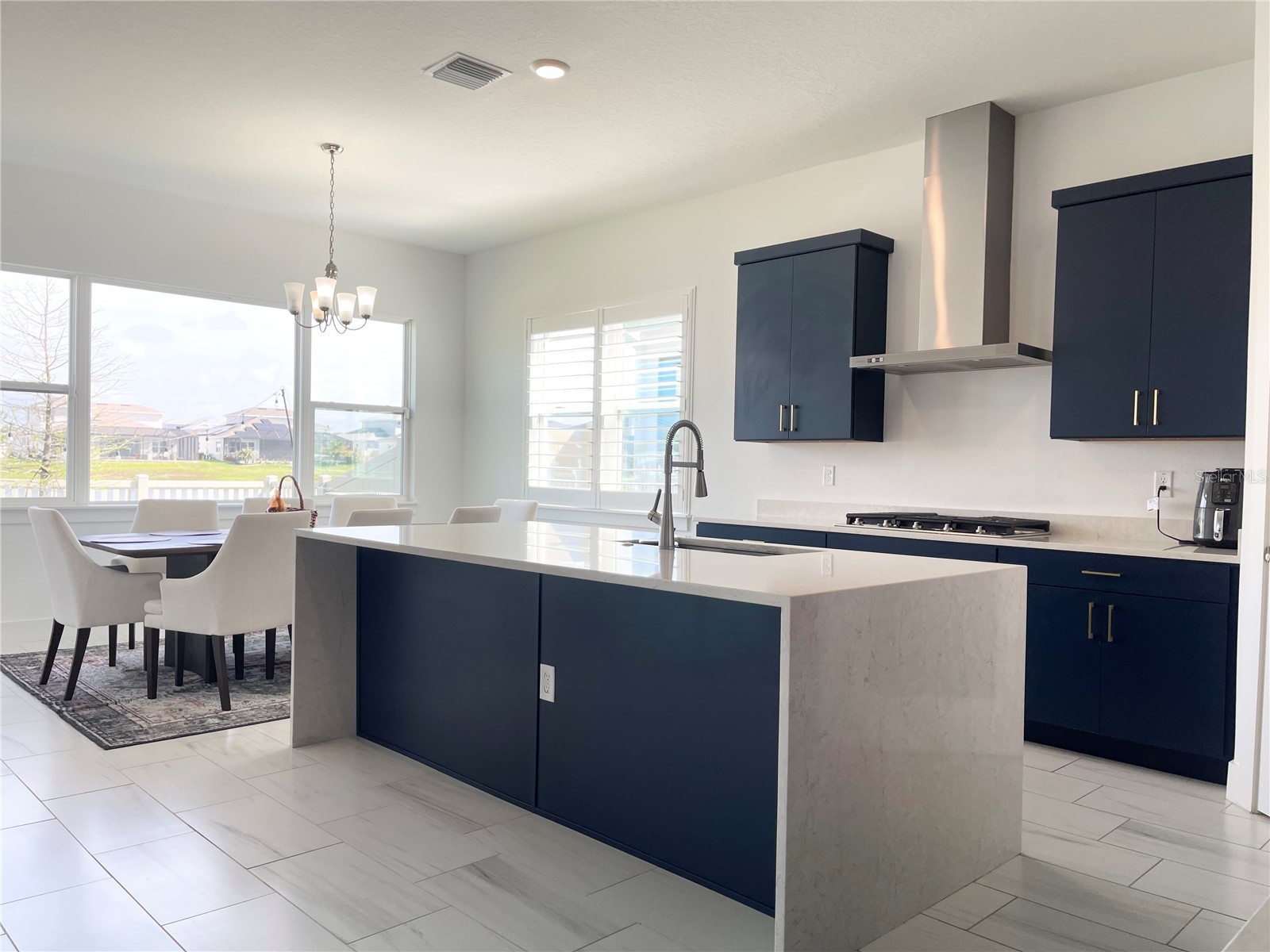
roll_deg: -1.7
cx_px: 635
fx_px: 917
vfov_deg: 54.9
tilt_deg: -2.2
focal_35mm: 25
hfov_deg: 69.4
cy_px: 476
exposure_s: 1/270
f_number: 1.6
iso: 32
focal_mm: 5.1
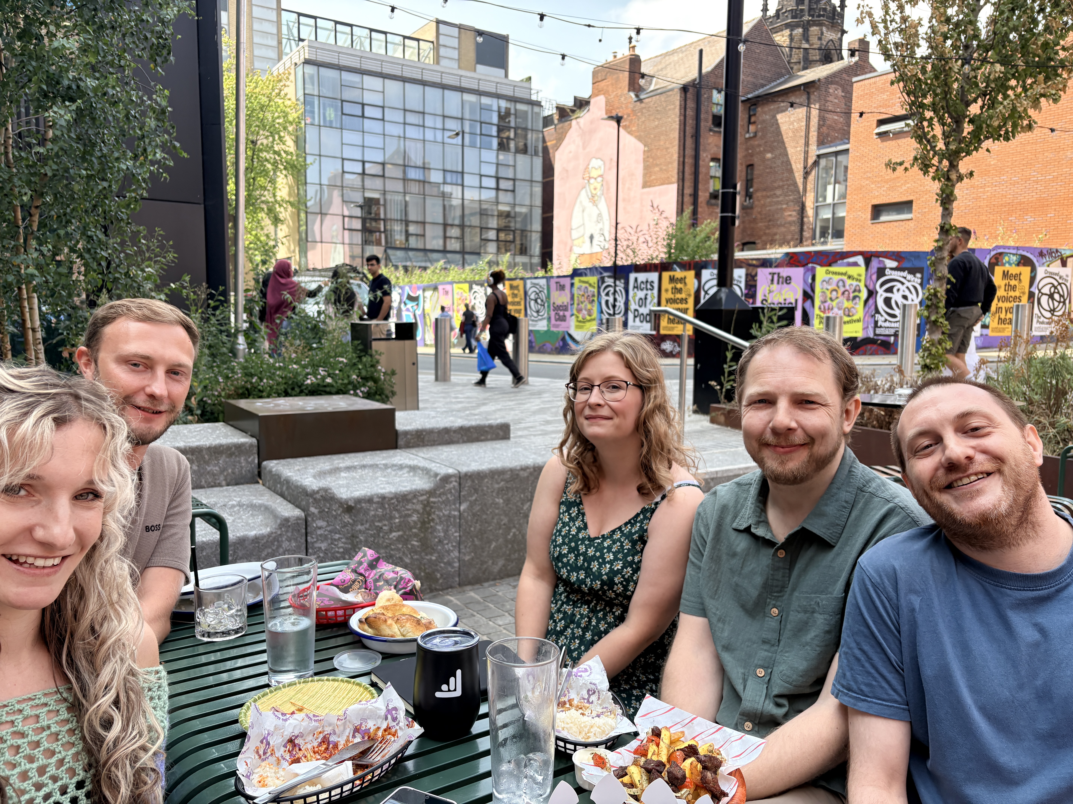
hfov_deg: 67.3
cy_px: 402
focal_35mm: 26
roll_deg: -0.5
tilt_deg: -5.8
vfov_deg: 53.1
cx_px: 536
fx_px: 806
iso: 64
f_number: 1.6
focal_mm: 5.96
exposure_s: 1/667
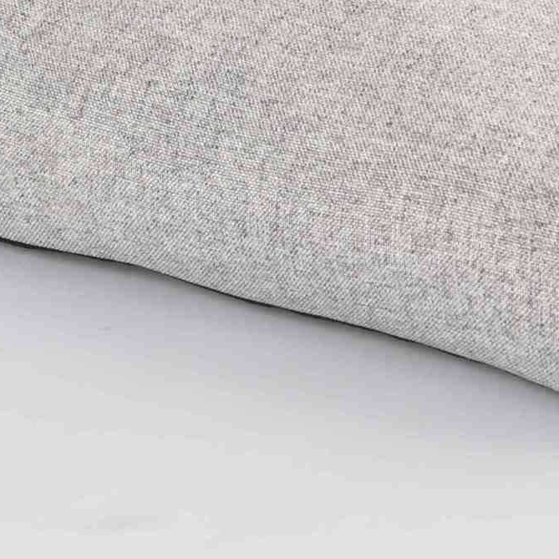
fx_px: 3636
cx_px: 338
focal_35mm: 199
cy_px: -3
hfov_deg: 8.8
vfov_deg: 8.7
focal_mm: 62
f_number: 10
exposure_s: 1/125
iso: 320
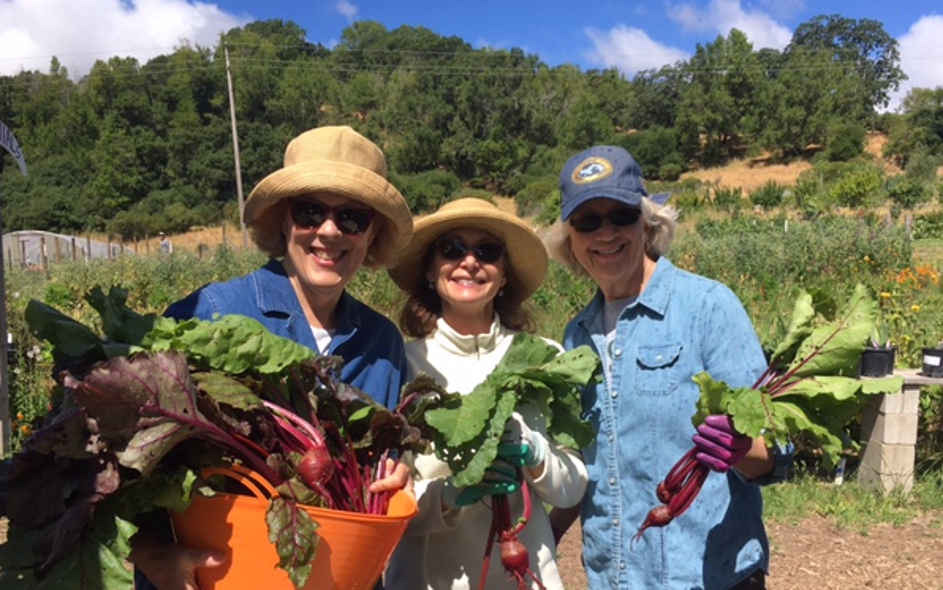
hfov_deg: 58.1
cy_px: 362
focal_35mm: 33
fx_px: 848
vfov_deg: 38.2
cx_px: 483
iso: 25
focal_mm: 4.15
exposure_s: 1/1261
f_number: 2.2
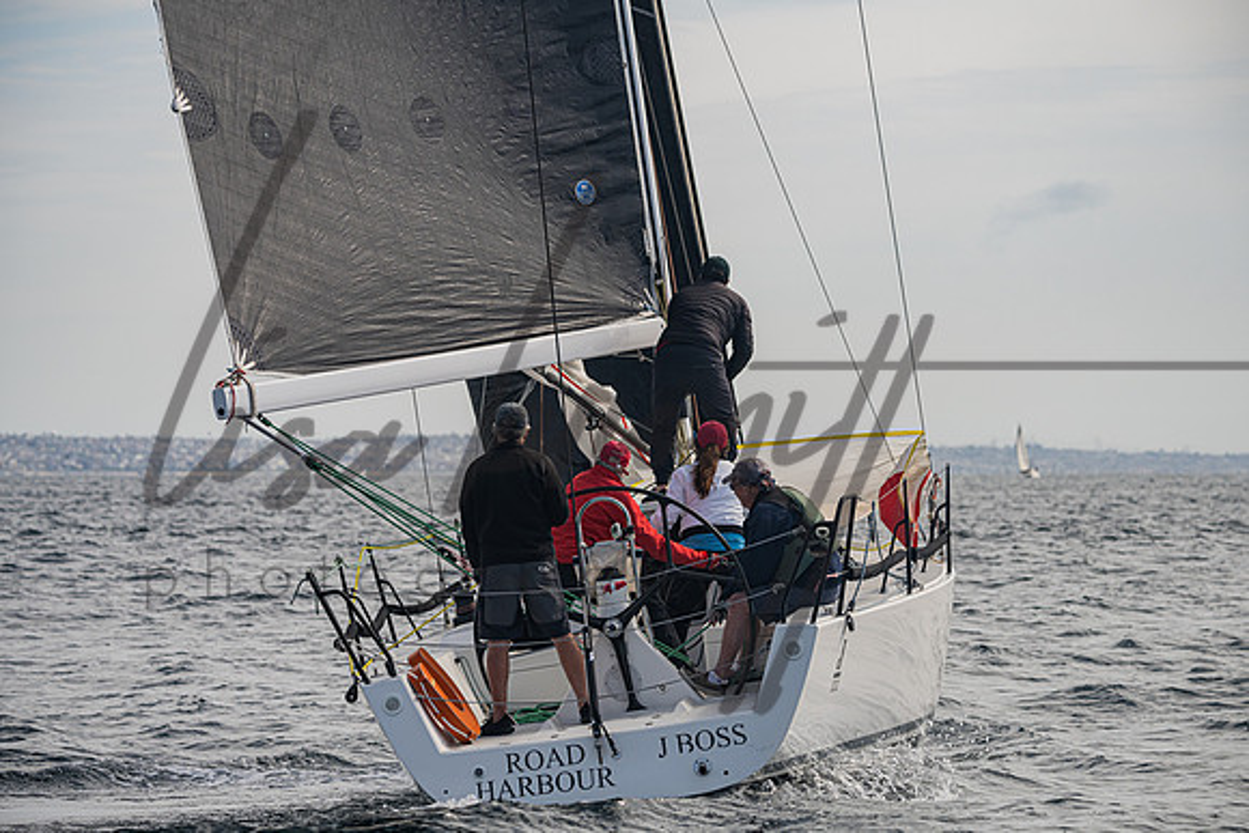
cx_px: 624
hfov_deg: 12.4
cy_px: 416
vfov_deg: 8.3
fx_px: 5734
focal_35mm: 165
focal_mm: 160
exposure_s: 1/3200
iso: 320
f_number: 6.3
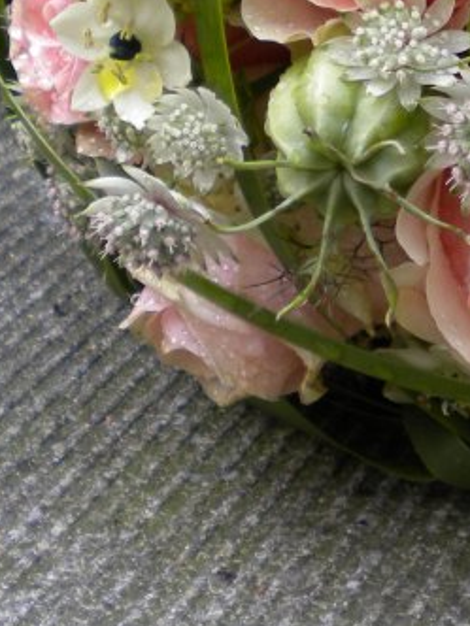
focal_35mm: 108
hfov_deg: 13.4
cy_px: 134
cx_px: 517
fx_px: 1955
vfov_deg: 18.1
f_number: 3.1
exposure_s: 1/59.8
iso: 88
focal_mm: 6.3
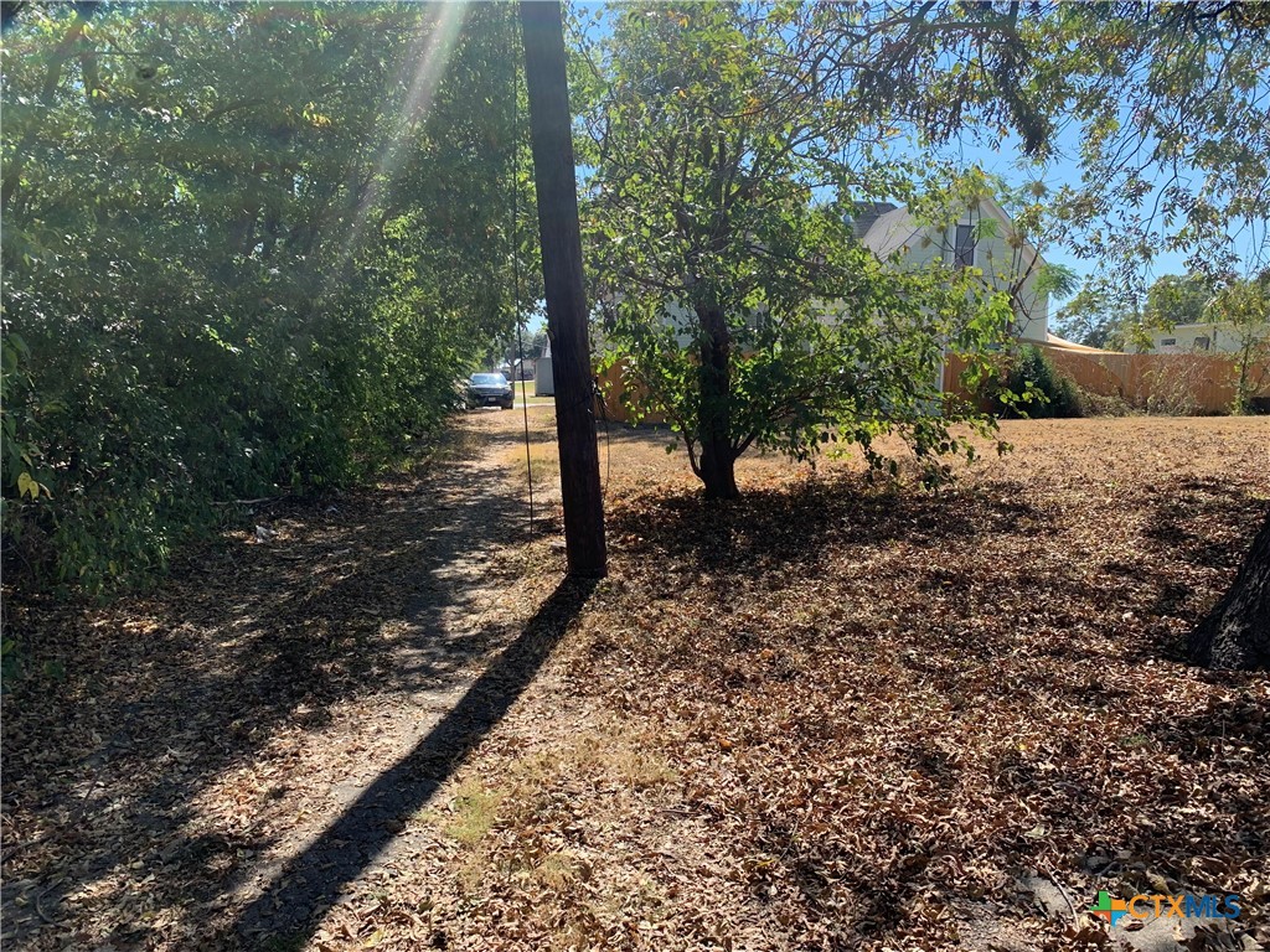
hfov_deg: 67.3
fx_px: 954
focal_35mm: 26
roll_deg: -2.3
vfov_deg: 53.1
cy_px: 476
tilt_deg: -7.1
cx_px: 635
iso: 25
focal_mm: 4.25
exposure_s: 1/808
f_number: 1.8
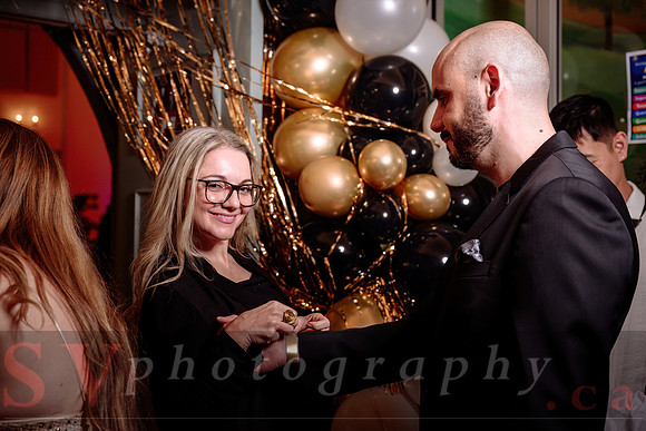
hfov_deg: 40.7
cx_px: 343
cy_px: 188
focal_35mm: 49
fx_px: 871
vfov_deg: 27.8
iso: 640
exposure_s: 1/200
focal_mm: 43
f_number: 4
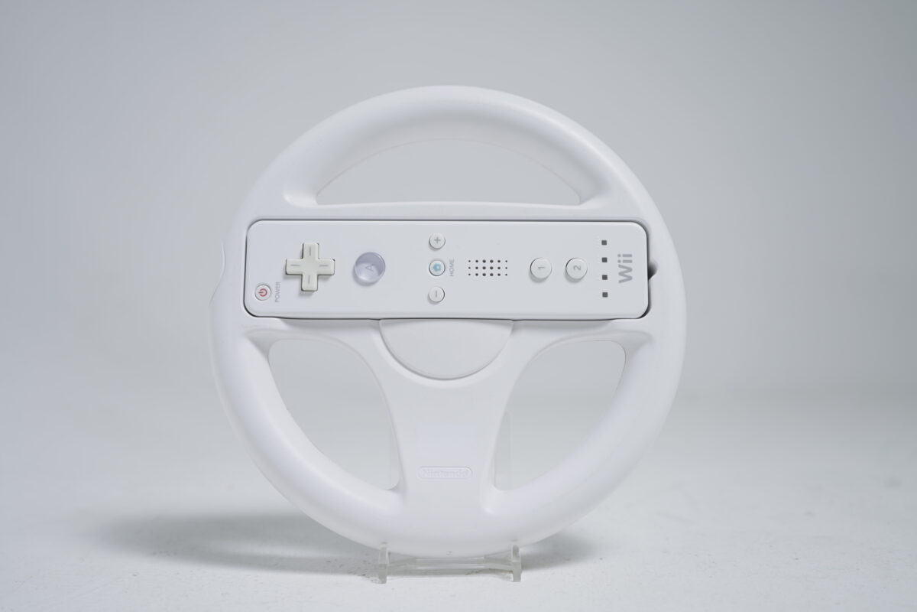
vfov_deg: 32.6
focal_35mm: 41
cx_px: 458
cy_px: 306
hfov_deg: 47.4
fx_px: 1044
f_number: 5
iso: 100
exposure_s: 1/10
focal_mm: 41
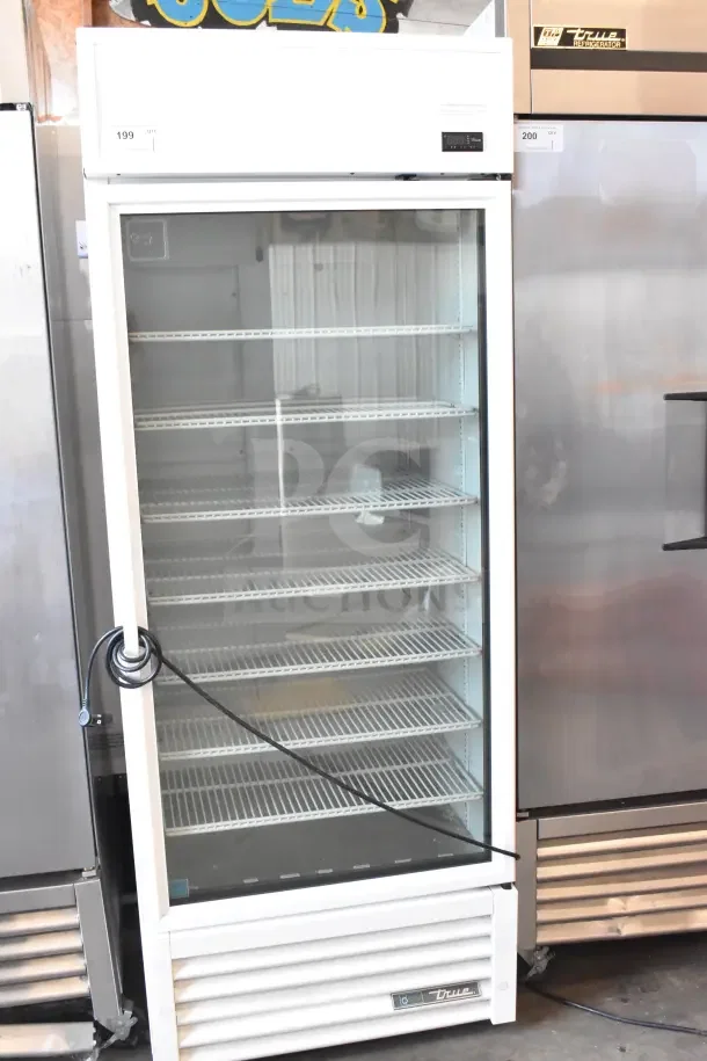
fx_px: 1060
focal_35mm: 36
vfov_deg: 53.1
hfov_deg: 36.9
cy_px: 530
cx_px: 354
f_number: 8
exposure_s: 1/250
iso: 6400
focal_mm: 24
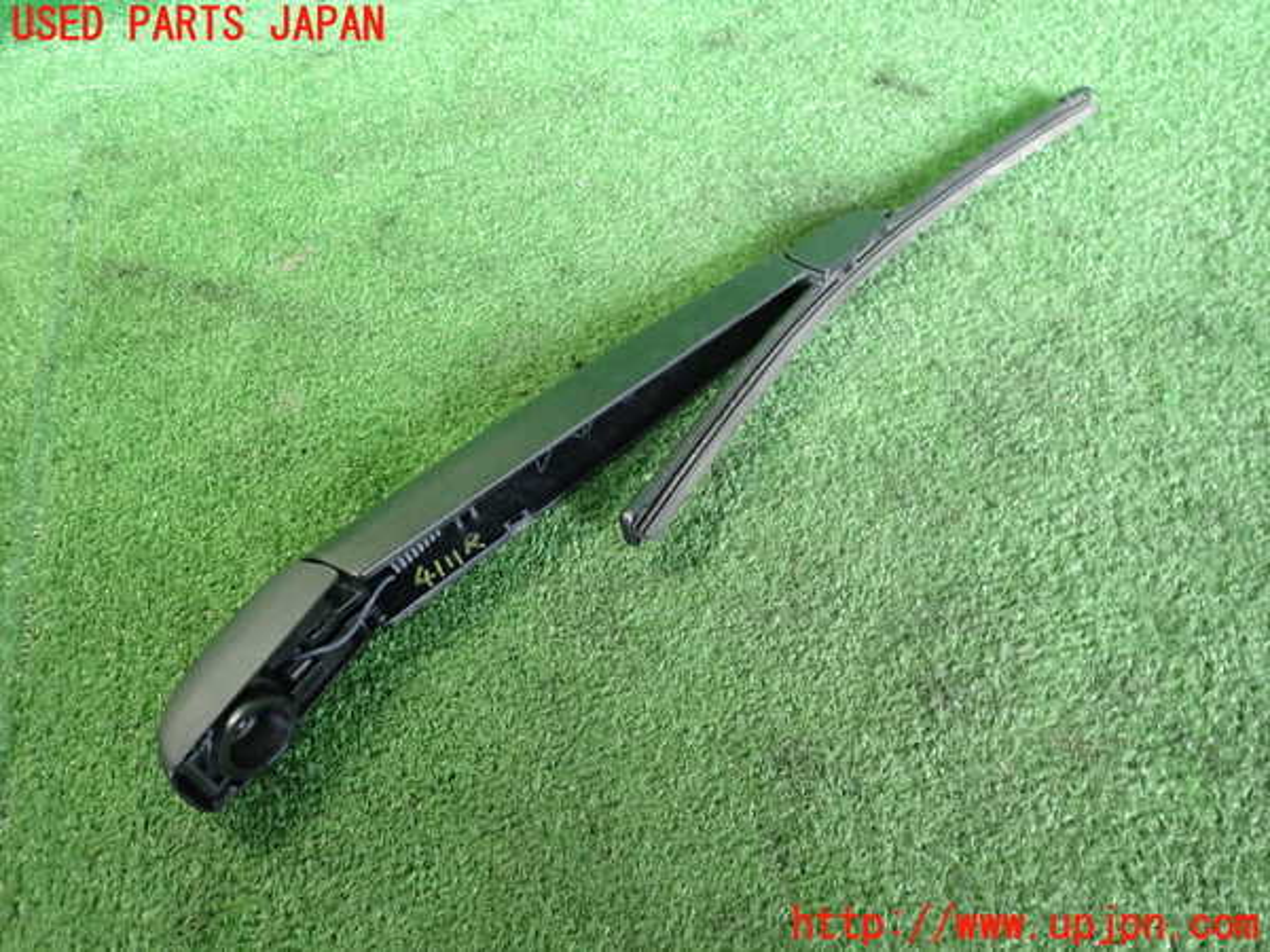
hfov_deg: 69.4
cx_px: 635
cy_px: 476
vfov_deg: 54.9
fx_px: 917
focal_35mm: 25
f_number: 2
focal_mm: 4.5
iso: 400
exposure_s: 1/30
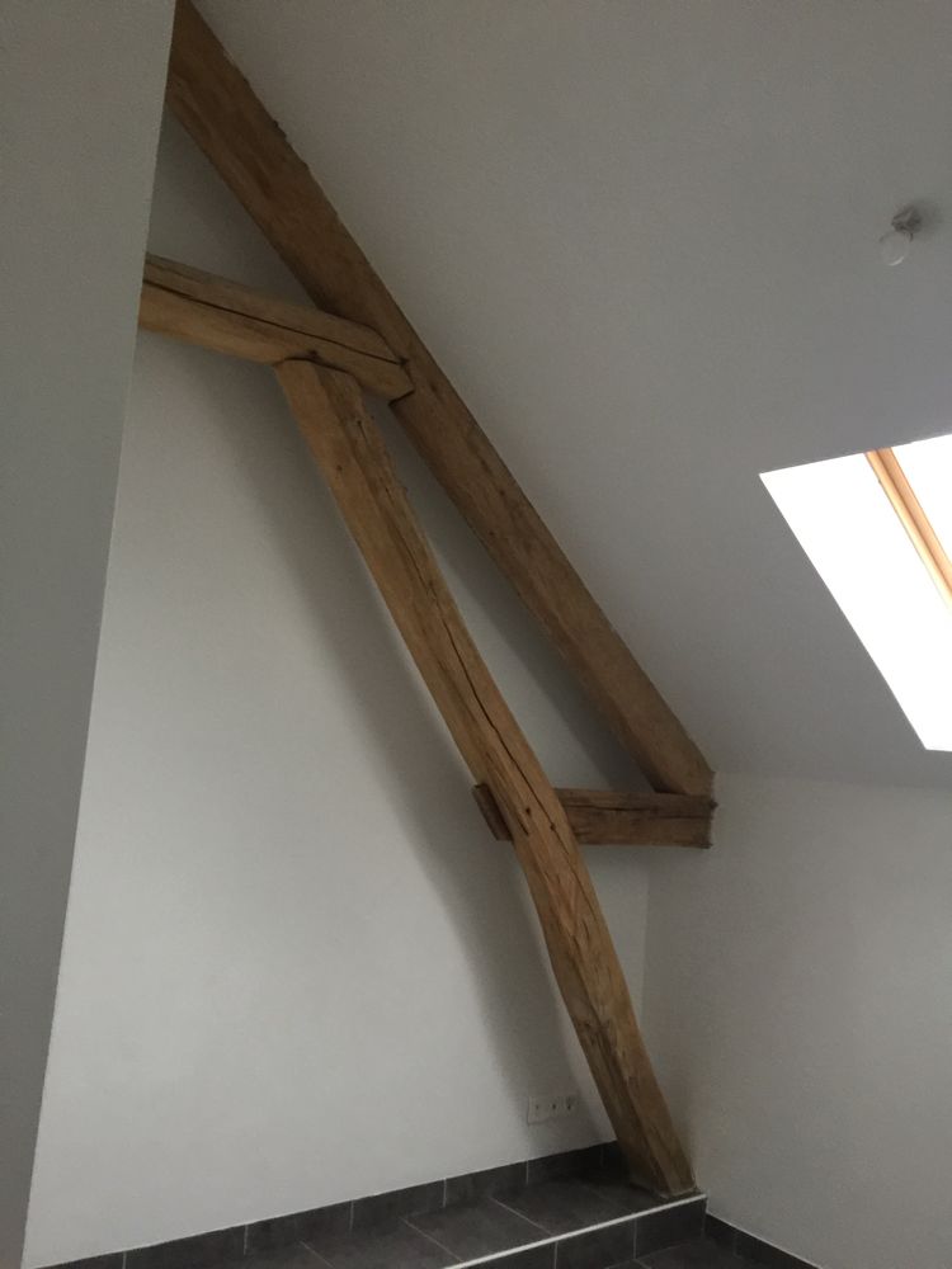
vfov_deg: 61.7
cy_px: 634
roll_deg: -5.0
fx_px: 1063
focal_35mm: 29
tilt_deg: +6.6
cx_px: 476
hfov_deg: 48.2
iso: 125
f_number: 2.2
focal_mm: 4.15
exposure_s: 1/10
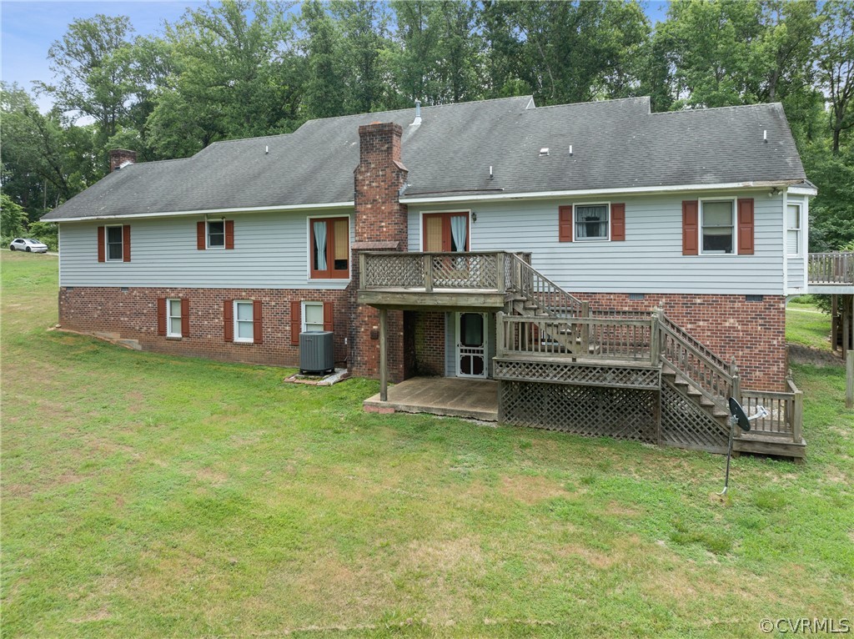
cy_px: 320
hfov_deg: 71.6
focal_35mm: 24
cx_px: 427
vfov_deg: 56.7
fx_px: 592
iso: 100
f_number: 4
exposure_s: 1/240
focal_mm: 12.29
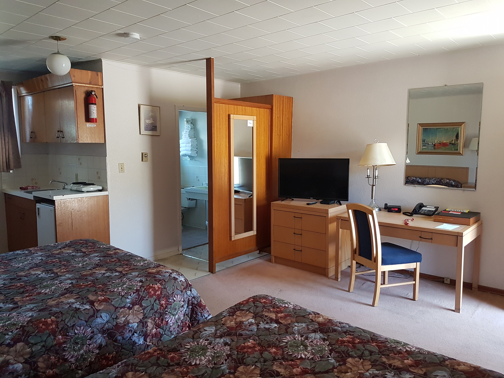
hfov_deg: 67.3
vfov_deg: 53.1
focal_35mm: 26
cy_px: 189
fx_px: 379
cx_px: 252
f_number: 1.7
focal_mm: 4.2
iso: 160
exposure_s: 1/60
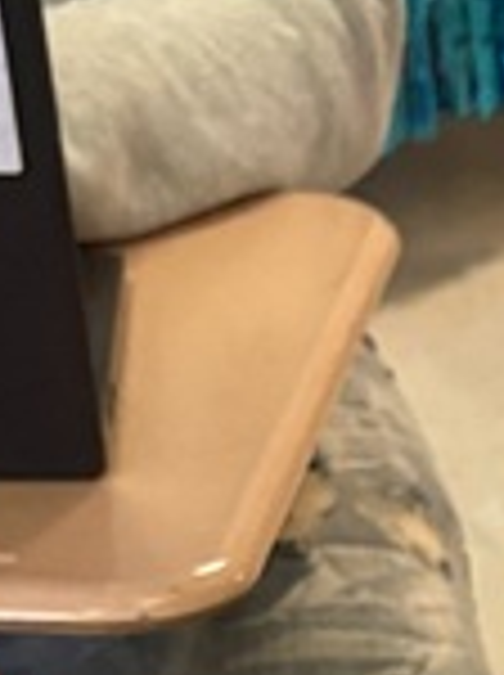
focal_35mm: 178
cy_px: 1246
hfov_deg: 7.7
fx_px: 3465
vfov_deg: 10.4
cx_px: 1228
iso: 400
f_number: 1.6
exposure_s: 1/60
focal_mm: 5.96
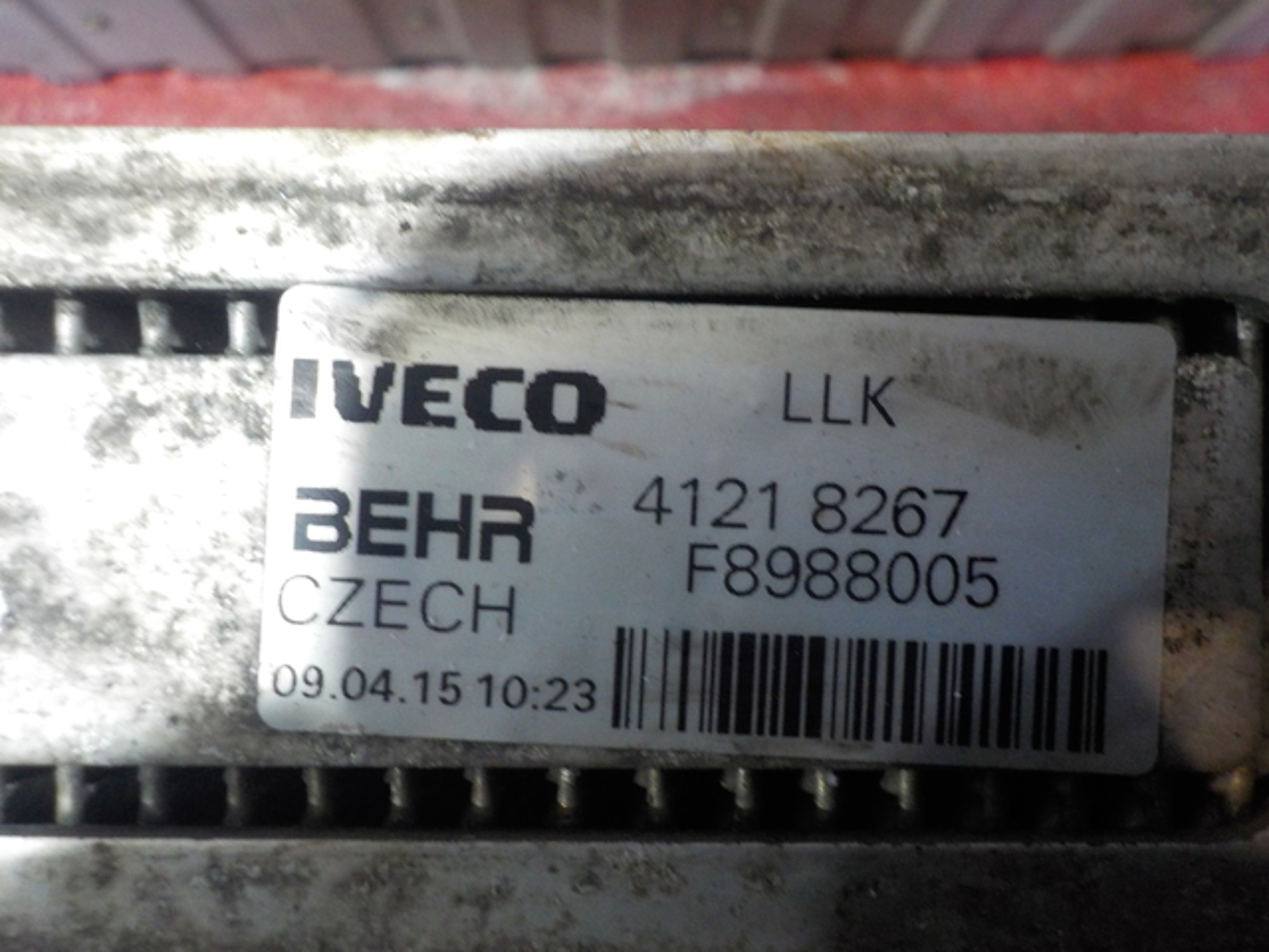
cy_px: 476
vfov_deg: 46.8
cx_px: 634
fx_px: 1100
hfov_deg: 60.0
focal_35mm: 30
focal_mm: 4.1
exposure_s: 1/25
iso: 400
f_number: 3.3
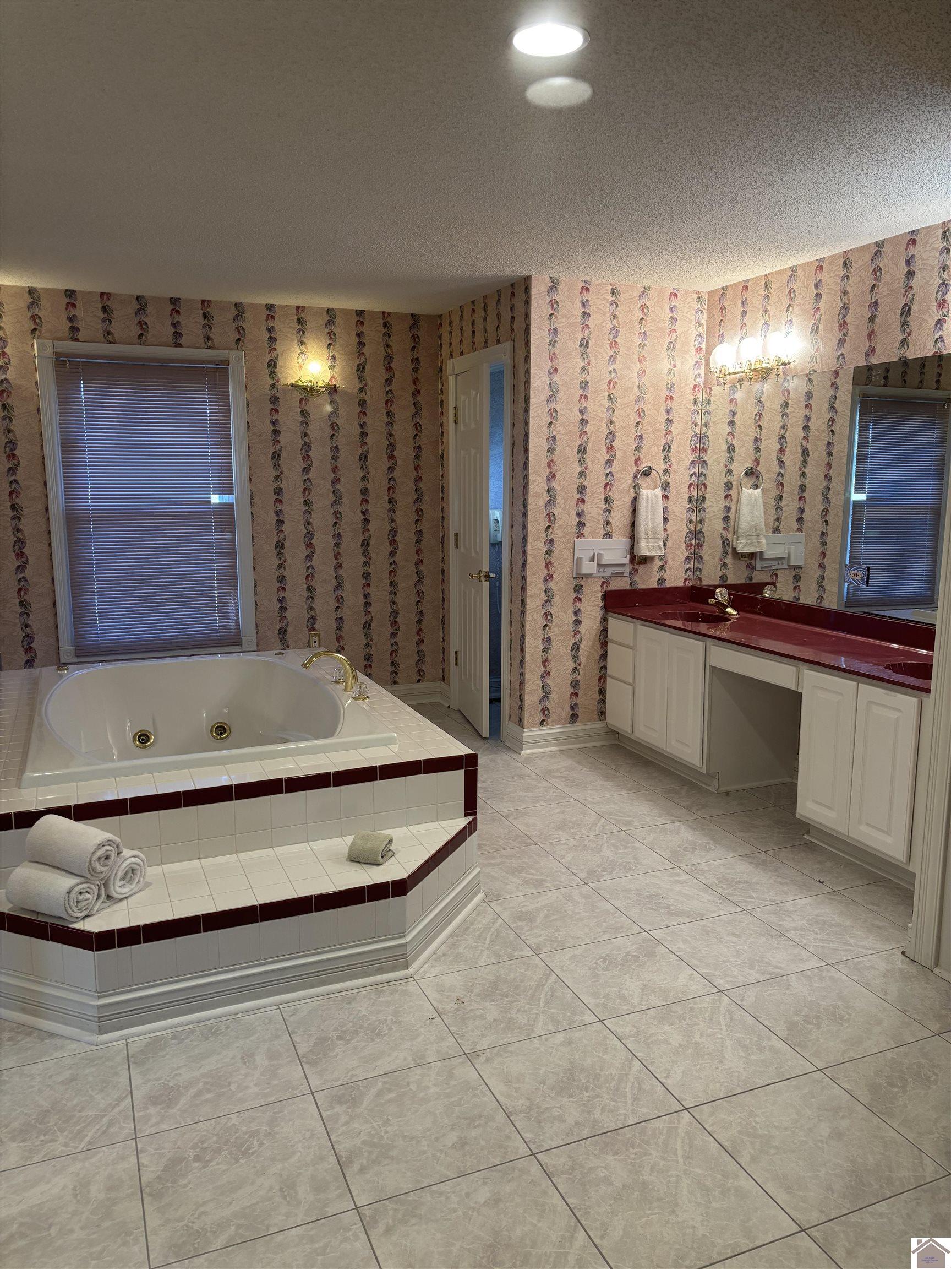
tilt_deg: -9.6
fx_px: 952
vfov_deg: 67.3
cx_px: 476
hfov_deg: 53.1
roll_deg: -0.8
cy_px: 634
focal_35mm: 26
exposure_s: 1/120
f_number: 1.6
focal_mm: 5.96
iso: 125
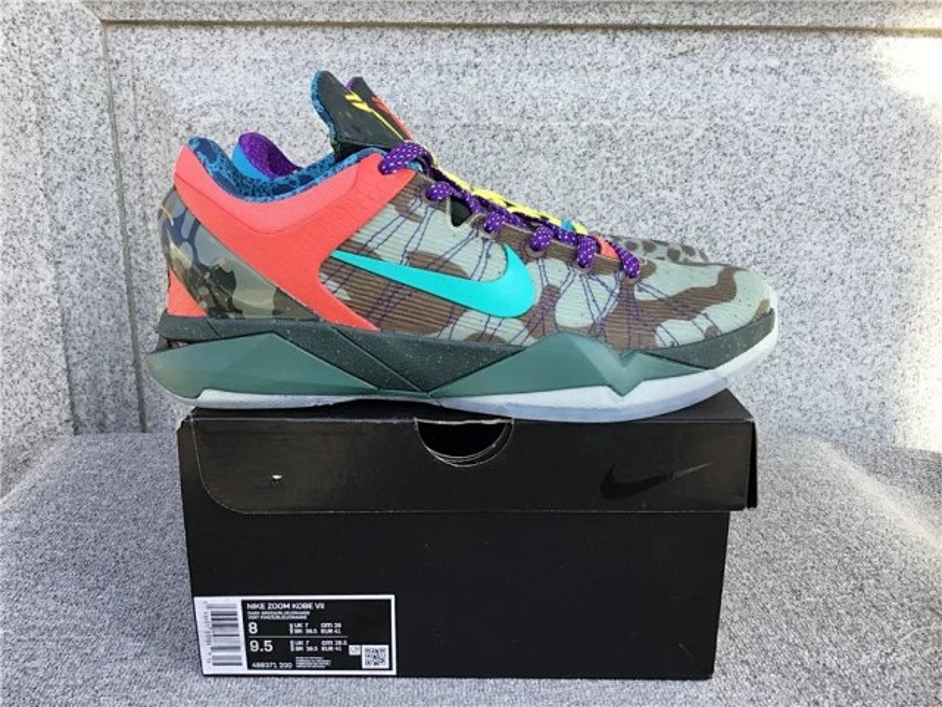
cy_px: 354
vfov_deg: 45.4
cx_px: 471
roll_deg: +0.1
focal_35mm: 31
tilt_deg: -15.6
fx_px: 844
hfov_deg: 58.4
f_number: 2.4
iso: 25
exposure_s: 1/220
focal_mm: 3.3
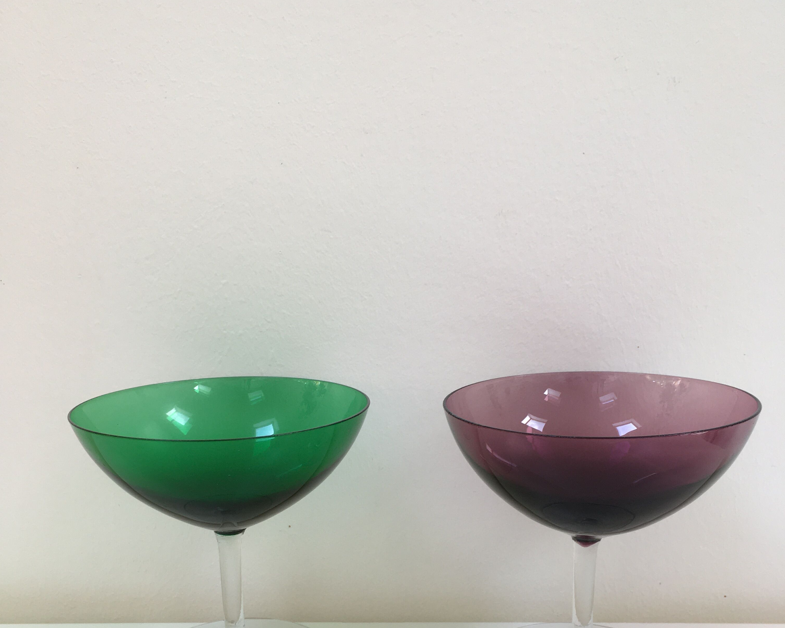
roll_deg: +0.6
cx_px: 394
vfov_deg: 38.2
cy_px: 471
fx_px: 883
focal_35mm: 38
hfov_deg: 47.9
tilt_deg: -17.6
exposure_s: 1/120
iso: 32
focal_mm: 4.15
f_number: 2.2
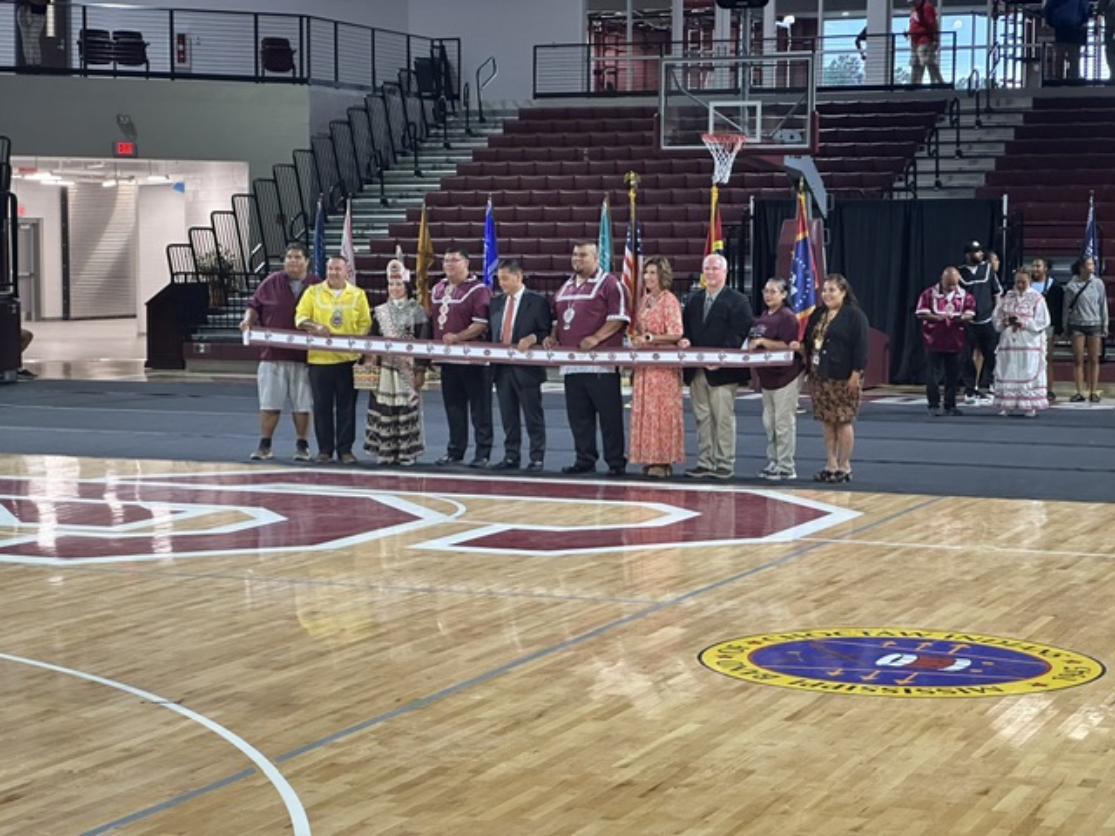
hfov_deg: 25.3
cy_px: 418
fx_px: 2480
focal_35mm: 77
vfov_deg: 19.1
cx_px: 558
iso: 250
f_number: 2.8
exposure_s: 1/60
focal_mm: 9
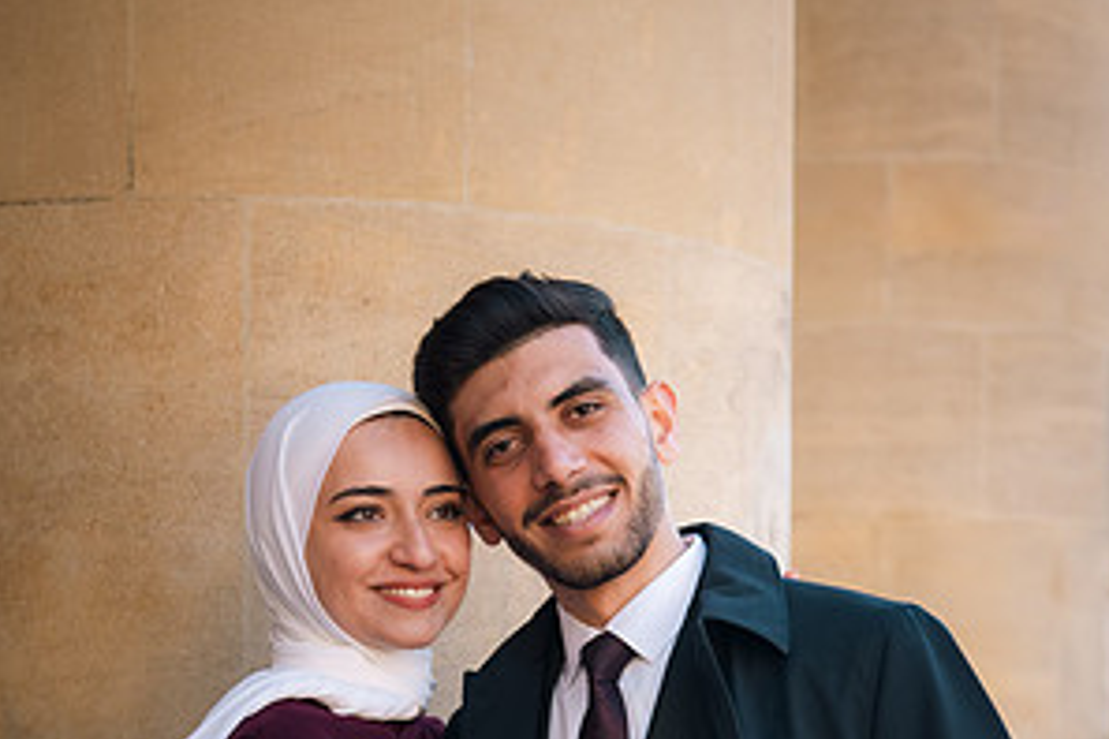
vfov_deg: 14.7
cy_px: 802
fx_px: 2803
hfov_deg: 22.4
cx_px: 556
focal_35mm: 91
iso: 200
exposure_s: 1/640
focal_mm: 40
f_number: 2.8
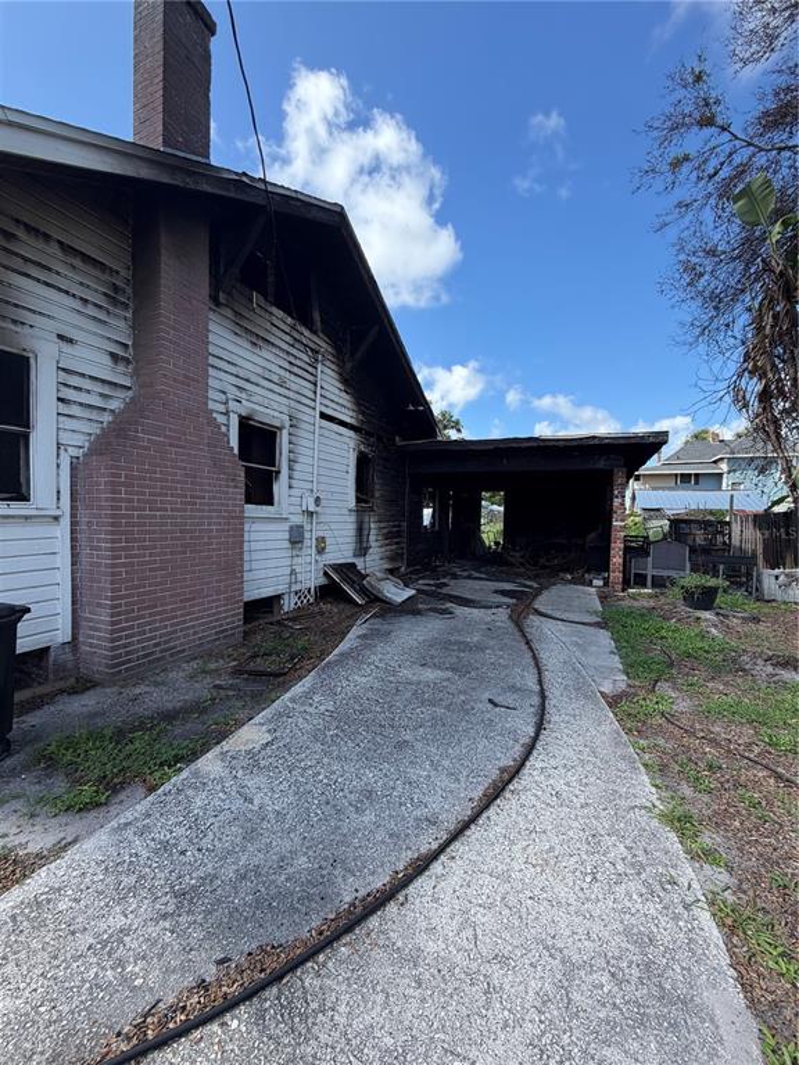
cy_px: 532
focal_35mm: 14
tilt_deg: -1.5
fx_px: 431
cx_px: 400
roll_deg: -0.3
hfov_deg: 85.7
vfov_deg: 102.1
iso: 40
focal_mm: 2.22
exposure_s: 1/651
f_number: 2.2
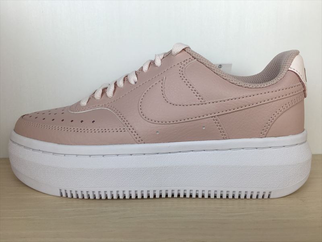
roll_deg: +1.2
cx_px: 161
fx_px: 270
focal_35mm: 29
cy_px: 121
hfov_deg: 61.7
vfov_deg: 48.2
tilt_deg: -10.7
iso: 25
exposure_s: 1/166
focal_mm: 4.15
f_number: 2.2
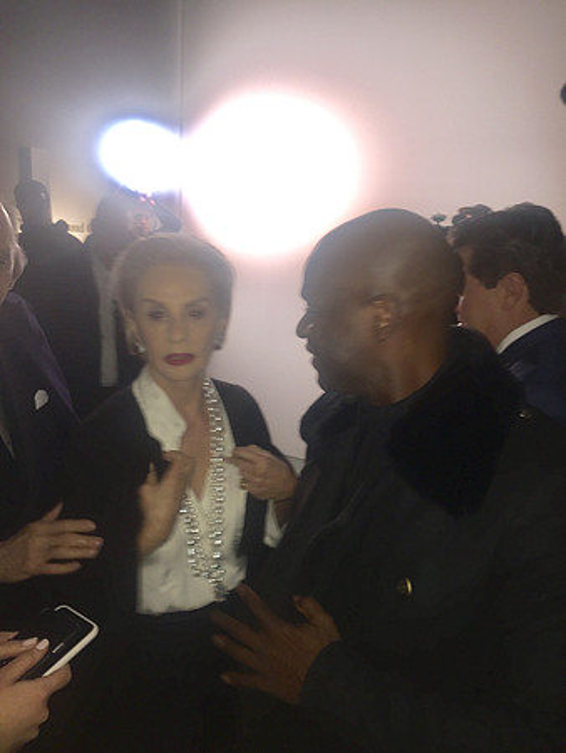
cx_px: 283
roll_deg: -1.8
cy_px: 376
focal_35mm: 29
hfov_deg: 48.3
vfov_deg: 61.6
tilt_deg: -13.4
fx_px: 632
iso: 40
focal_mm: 4.15
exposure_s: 1/30
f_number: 2.2
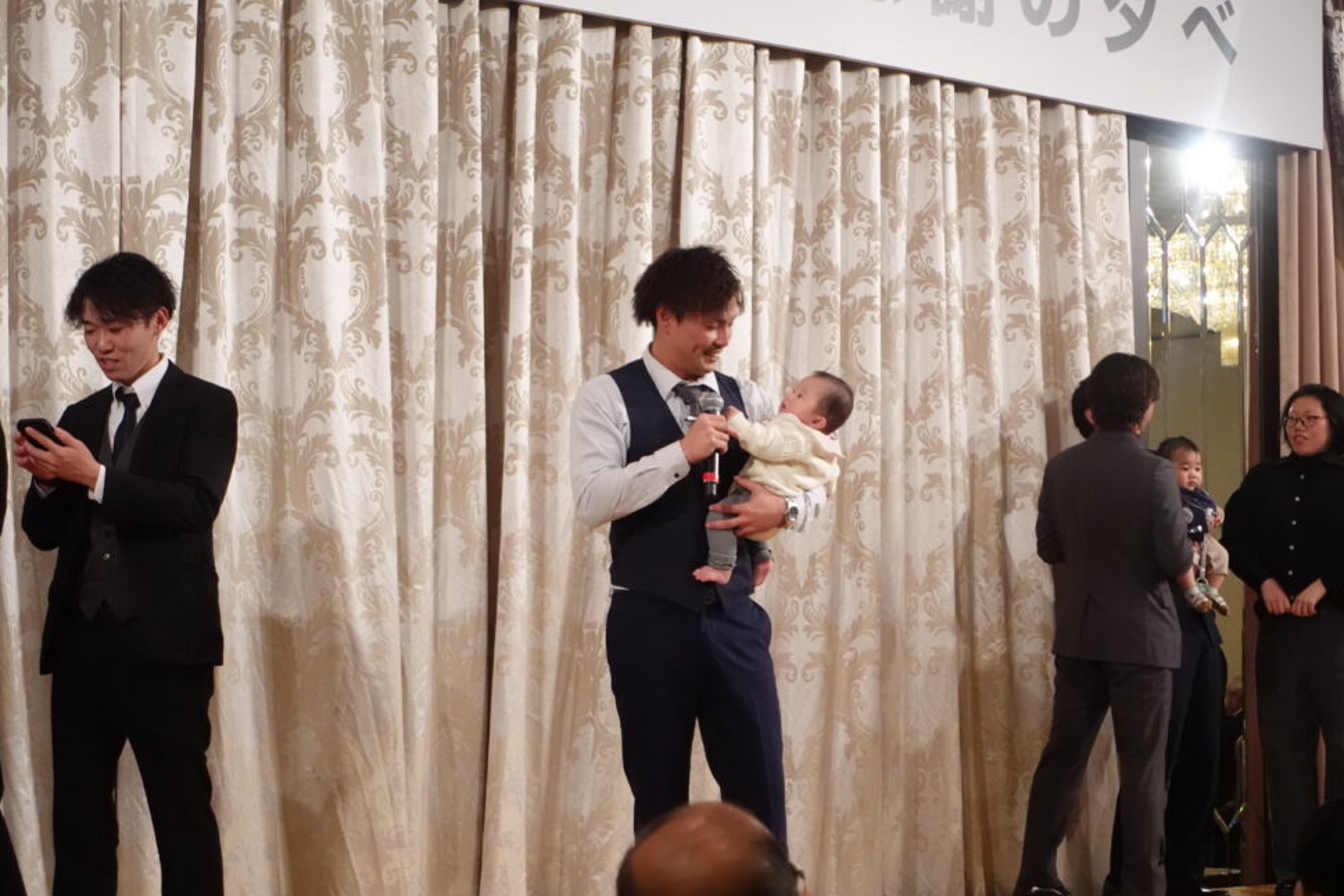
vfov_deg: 18.4
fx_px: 2762
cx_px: 706
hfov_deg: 27.3
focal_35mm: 74
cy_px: 447
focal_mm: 25.7
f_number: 2.8
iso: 2000
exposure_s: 1/250
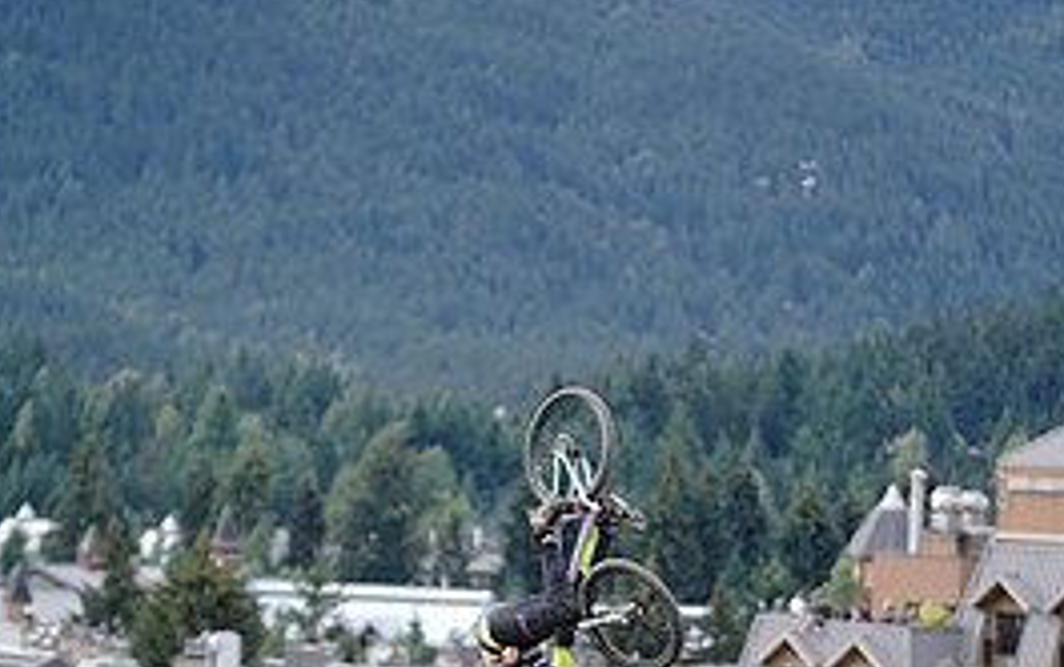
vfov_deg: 5.6
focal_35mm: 235
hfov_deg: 8.9
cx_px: 542
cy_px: 775
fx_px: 6819
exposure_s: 1/1000
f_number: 2.8
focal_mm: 136
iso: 400
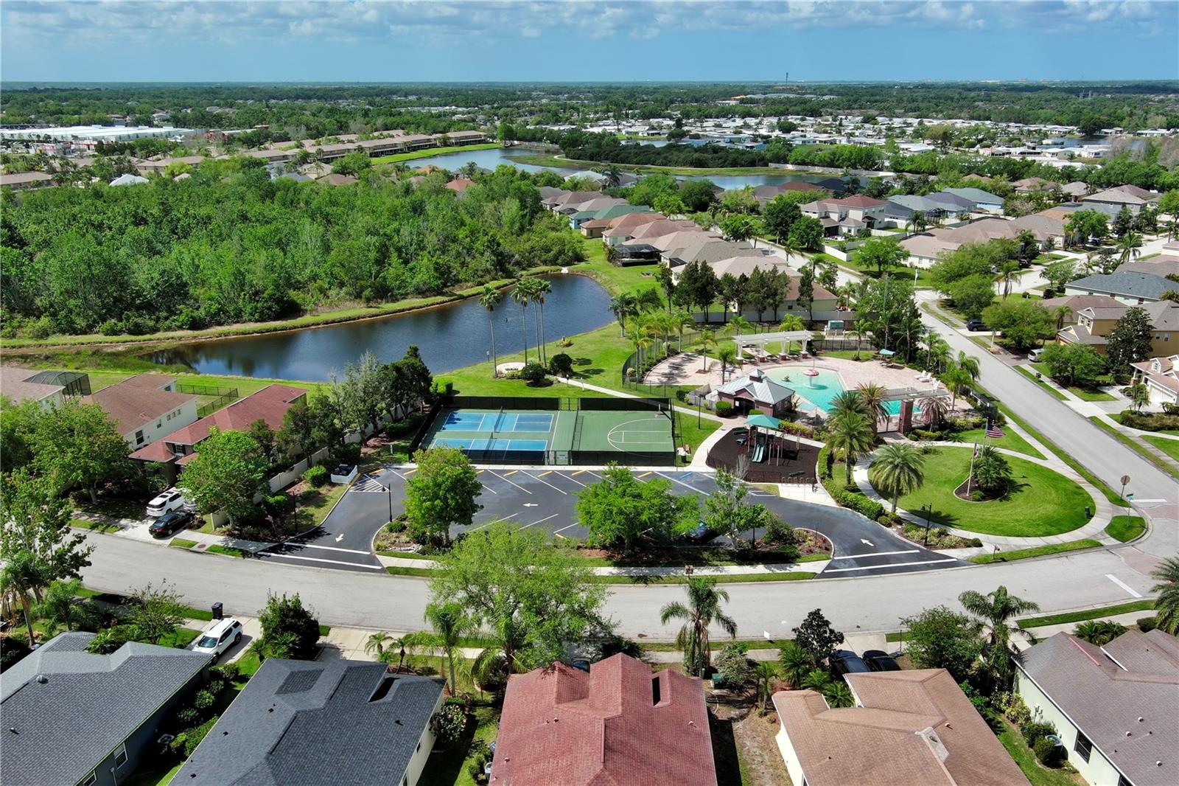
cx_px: 590
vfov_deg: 44.9
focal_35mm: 29
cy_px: 393
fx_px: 949
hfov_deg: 63.7
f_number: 9
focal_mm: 10.57
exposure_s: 1/400
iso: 100
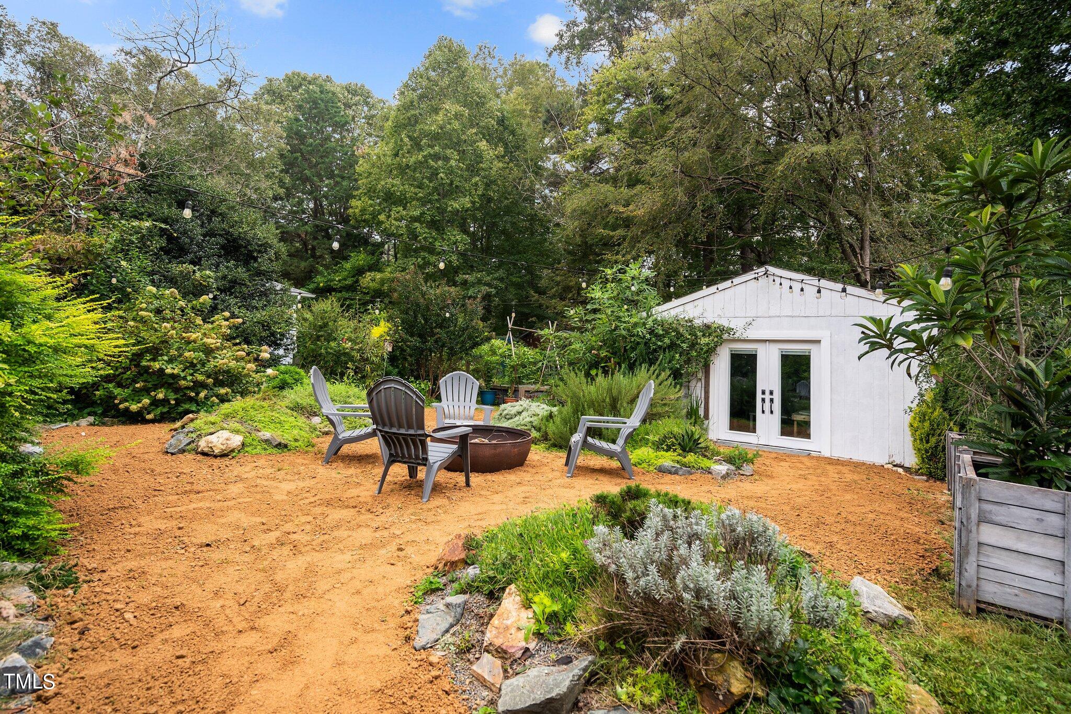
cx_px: 536
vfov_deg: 73.7
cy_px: 357
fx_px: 476
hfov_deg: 96.7
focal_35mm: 16
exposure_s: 1/200
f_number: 4
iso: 800
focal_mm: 16
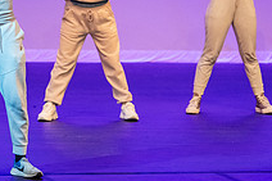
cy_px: -21
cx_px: -4
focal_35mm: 356
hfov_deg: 5.8
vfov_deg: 3.8
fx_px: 2688
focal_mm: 130
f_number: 3.5
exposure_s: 1/320
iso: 4000
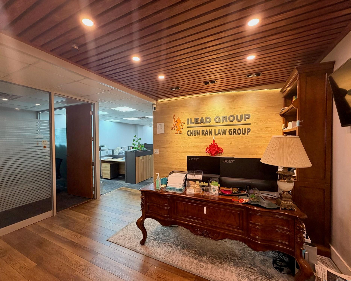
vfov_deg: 84.0
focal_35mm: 15
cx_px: 169
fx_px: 156
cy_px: 142
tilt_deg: -0.6
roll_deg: +0.2
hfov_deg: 96.7
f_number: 2.2
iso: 200
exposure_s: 1/60
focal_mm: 2.22
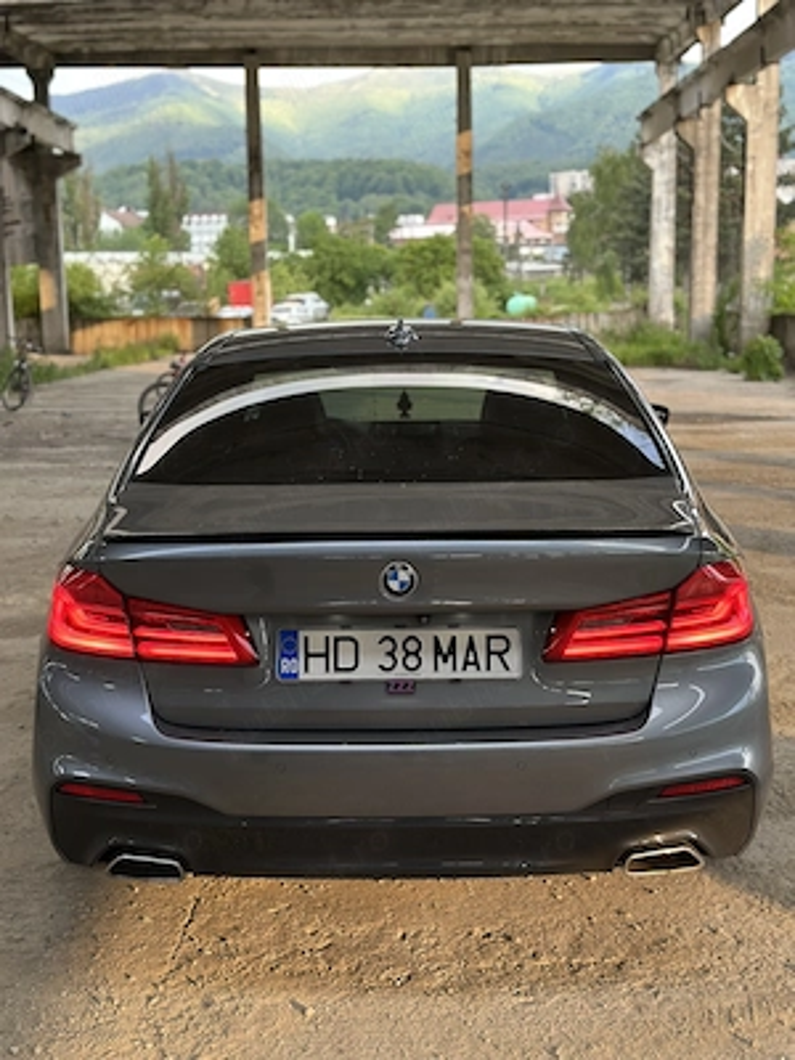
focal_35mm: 48
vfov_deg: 39.7
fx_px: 1470
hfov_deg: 30.3
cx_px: 398
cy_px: 530
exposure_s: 1/121
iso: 64
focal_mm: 6.86
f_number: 1.78
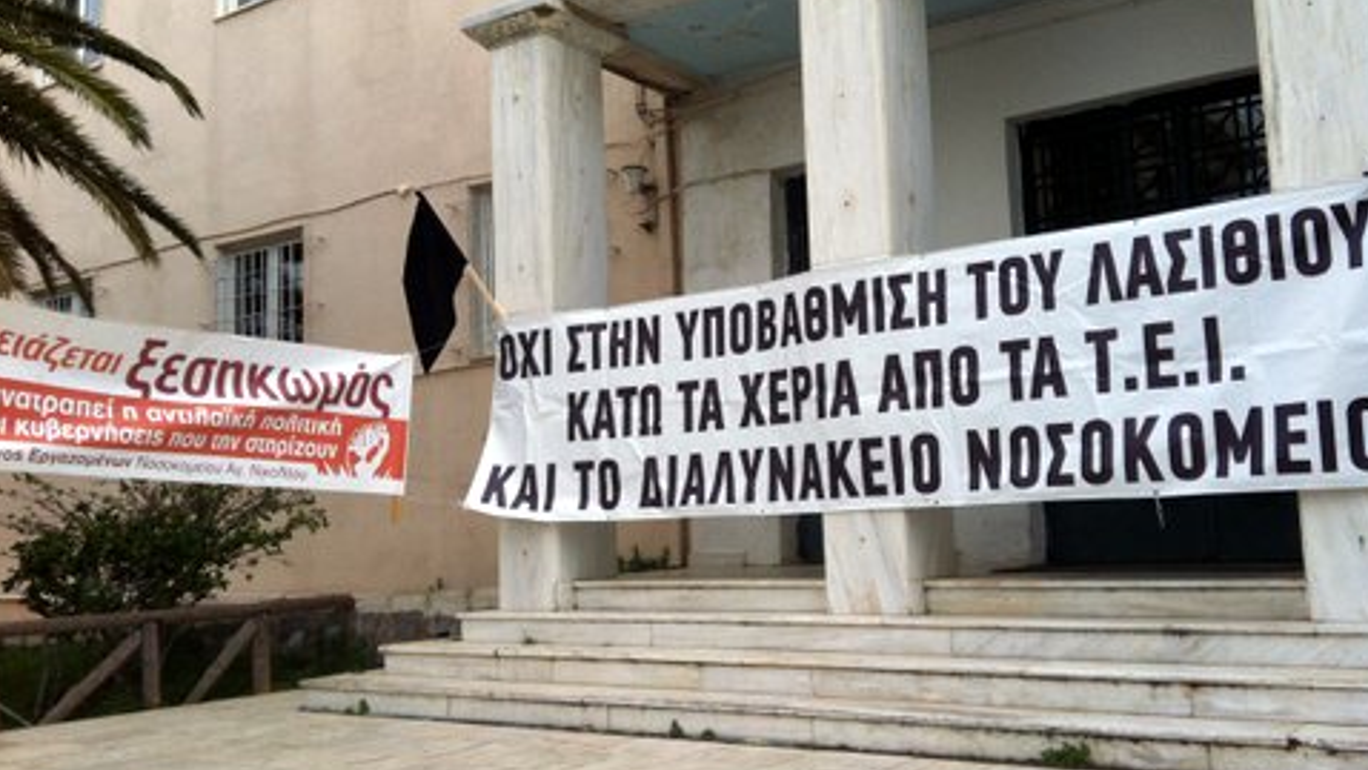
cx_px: 690
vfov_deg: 30.4
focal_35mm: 39
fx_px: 1415
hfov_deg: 51.6
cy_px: 369
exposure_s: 1/191
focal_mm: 3.85
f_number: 2.8
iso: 80
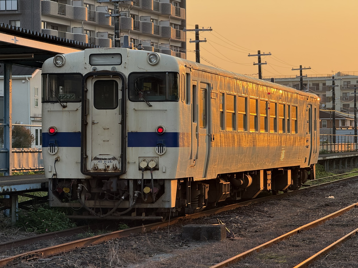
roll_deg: +0.0
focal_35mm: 120
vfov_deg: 12.3
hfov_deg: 16.4
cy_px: 134
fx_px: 1241
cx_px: 179
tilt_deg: +0.4
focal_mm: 15.66
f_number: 2.8
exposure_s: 1/296
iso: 64
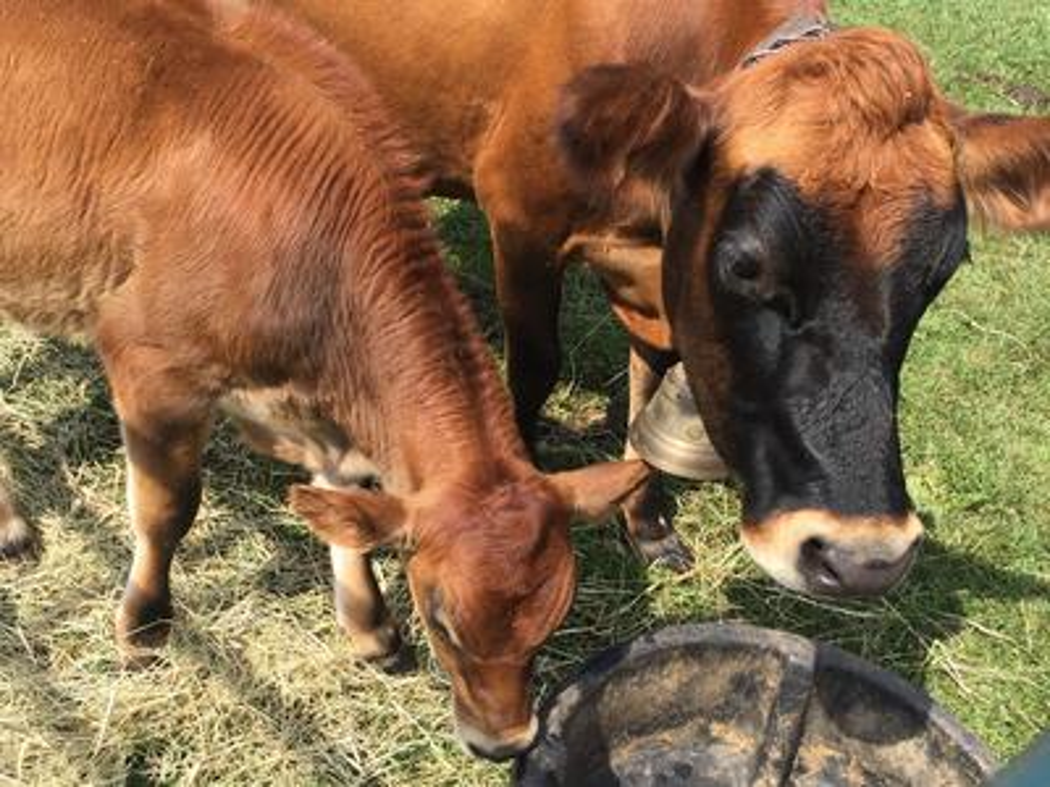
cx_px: 525
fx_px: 880
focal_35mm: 29
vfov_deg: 48.2
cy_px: 394
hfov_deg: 61.7
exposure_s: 1/760
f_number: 2.2
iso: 32
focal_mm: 4.15
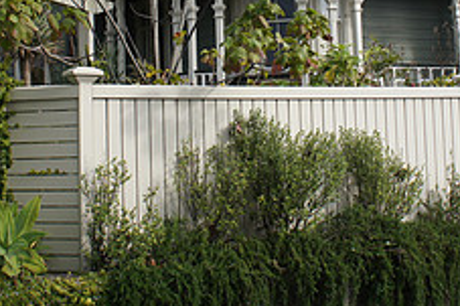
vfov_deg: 19.2
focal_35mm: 69
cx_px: 247
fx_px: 881
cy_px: 7
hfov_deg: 29.3
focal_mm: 18
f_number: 6.3
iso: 200
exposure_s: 1/400
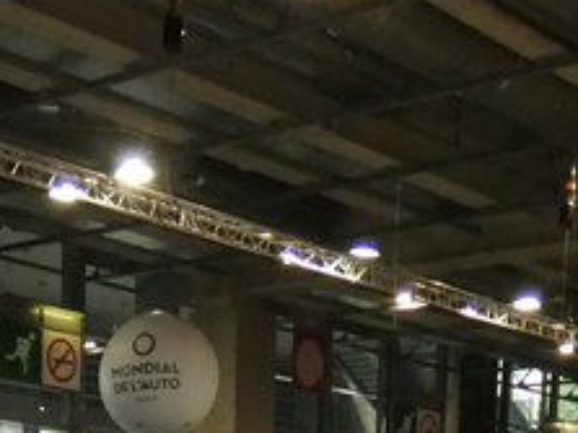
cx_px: 179
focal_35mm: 92
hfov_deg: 21.2
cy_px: 959
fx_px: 1535
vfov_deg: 13.1
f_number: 2.8
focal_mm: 3.6
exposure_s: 1/320
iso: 800
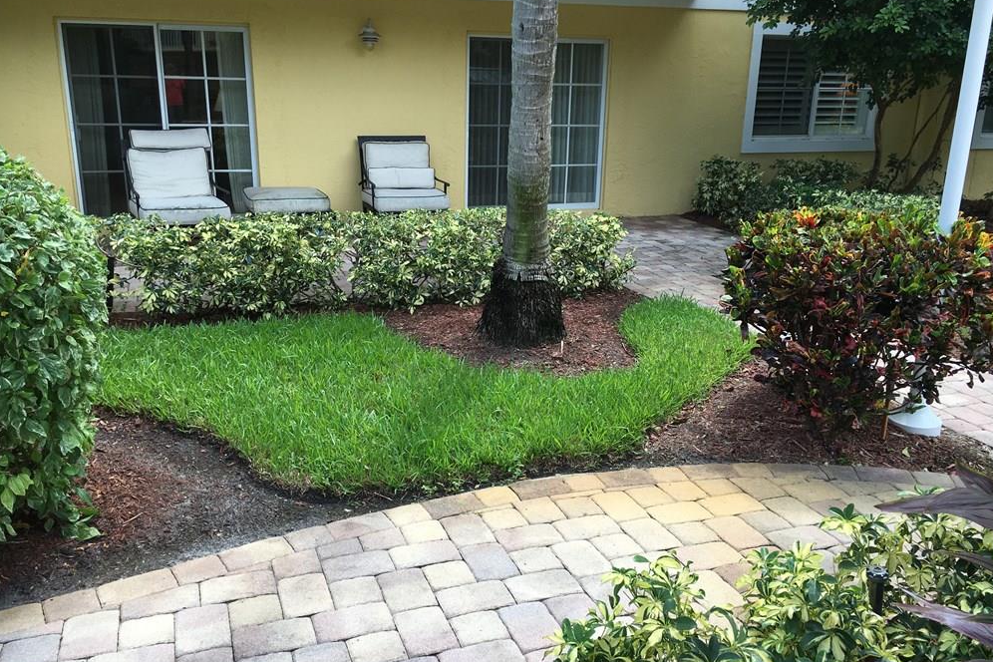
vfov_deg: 42.3
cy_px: 336
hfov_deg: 60.3
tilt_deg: -17.1
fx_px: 855
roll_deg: -1.6
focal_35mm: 31
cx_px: 491
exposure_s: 1/373
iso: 25
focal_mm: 4.15
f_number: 2.2
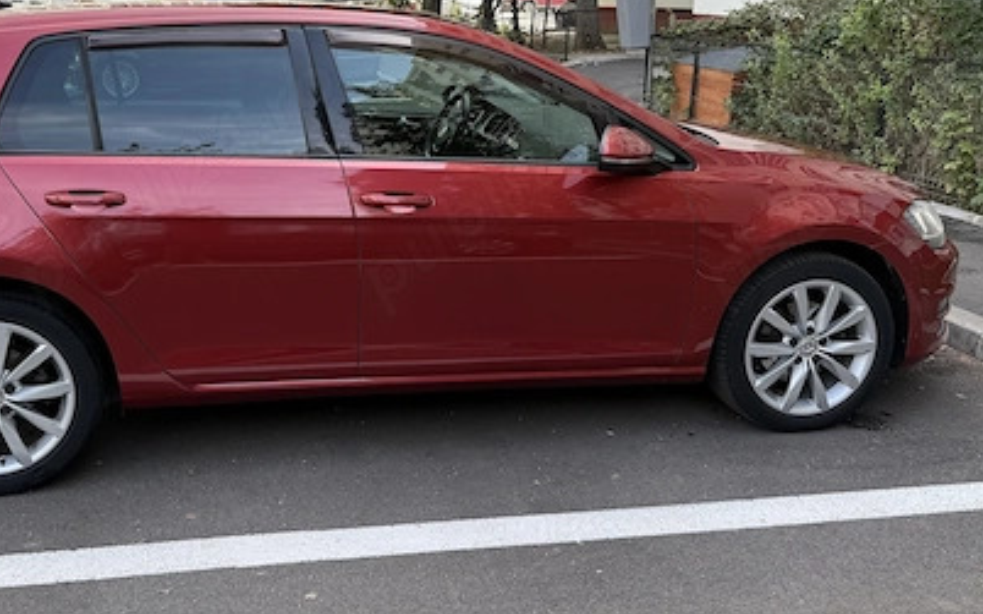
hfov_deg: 50.8
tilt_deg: -11.5
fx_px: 1018
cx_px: 347
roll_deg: -0.9
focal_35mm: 38
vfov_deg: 33.3
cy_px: 208
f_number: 1.78
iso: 80
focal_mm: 6.76
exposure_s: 1/715
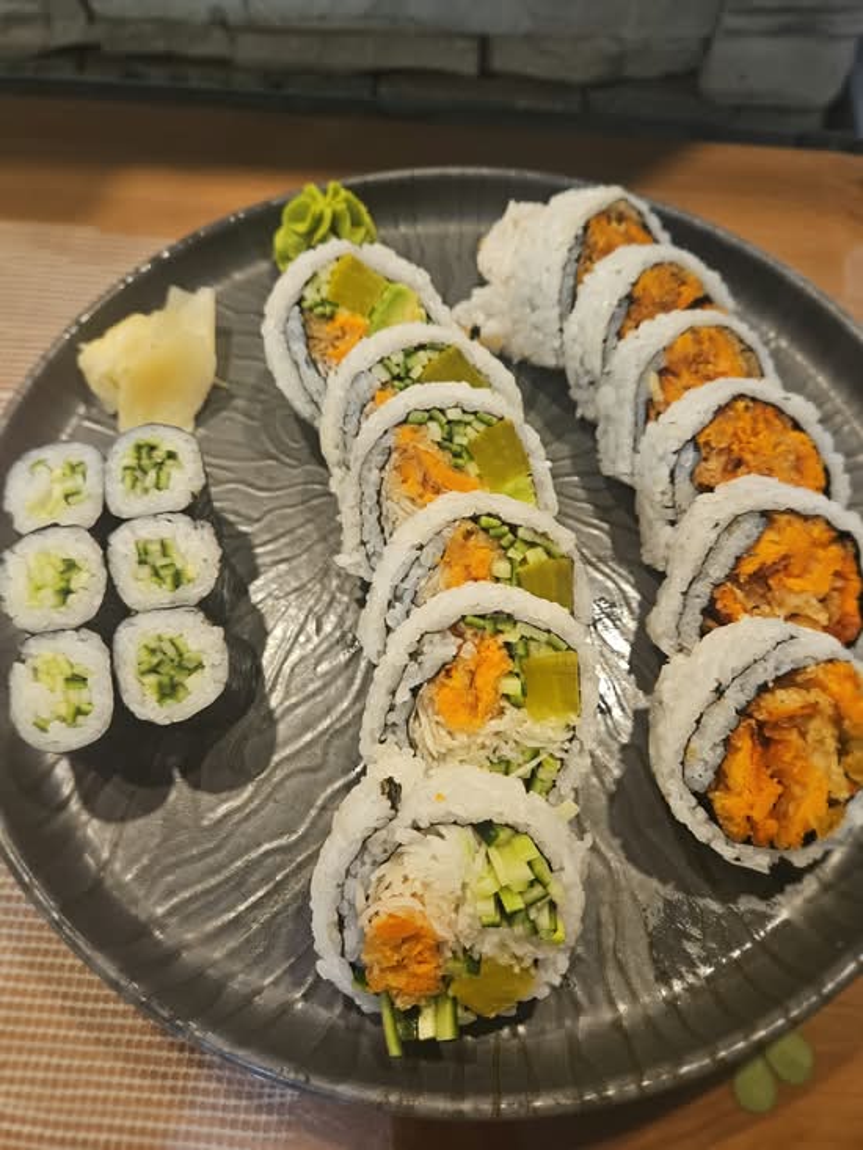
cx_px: 432
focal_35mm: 23
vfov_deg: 73.9
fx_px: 764
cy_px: 575
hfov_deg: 58.9
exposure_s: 1/60
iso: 200
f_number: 1.8
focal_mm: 5.4
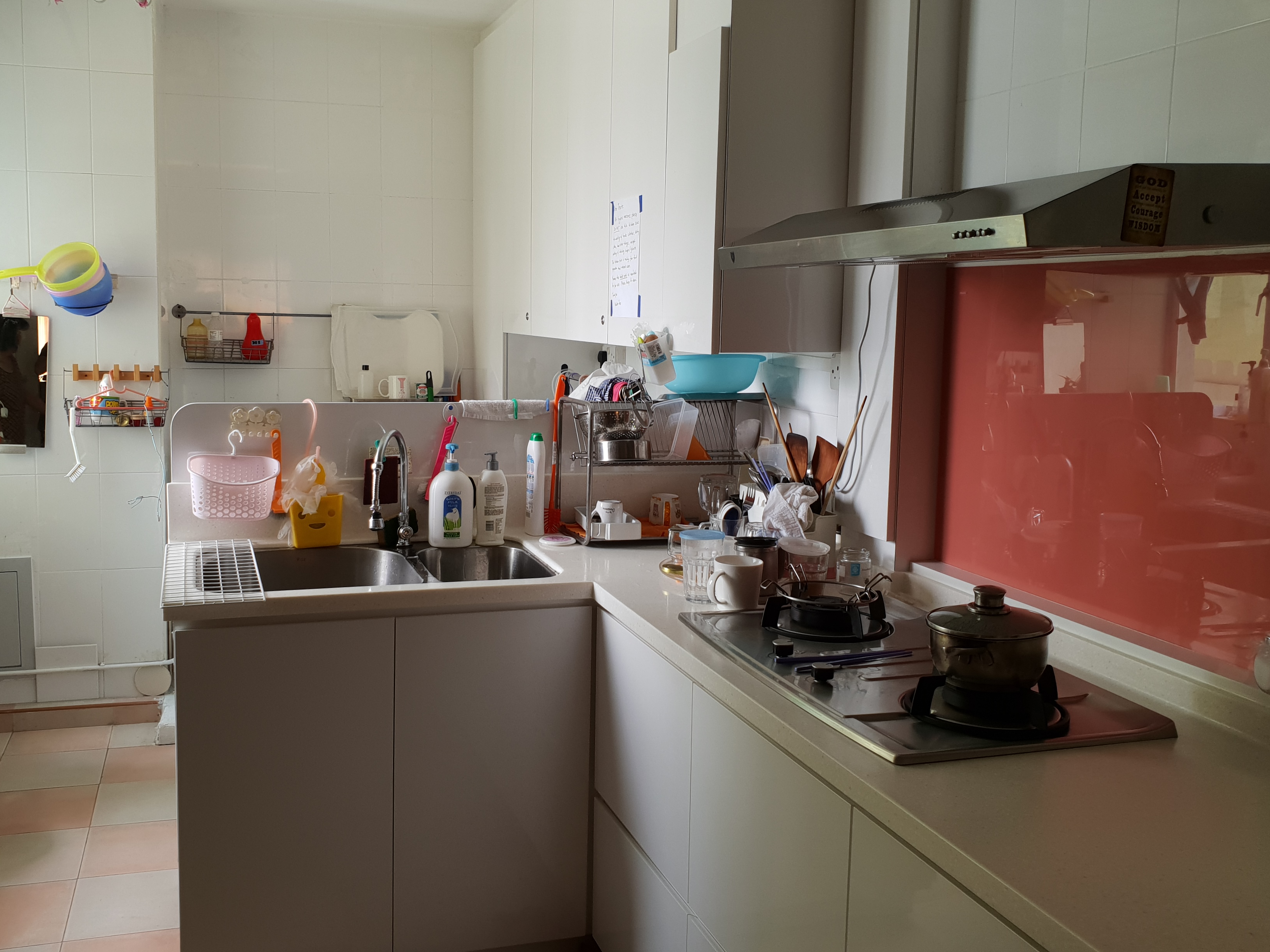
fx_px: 1174
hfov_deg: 56.5
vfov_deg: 44.1
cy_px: 437
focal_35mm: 32
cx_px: 529
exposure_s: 1/50
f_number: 2.4
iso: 80
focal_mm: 4.3
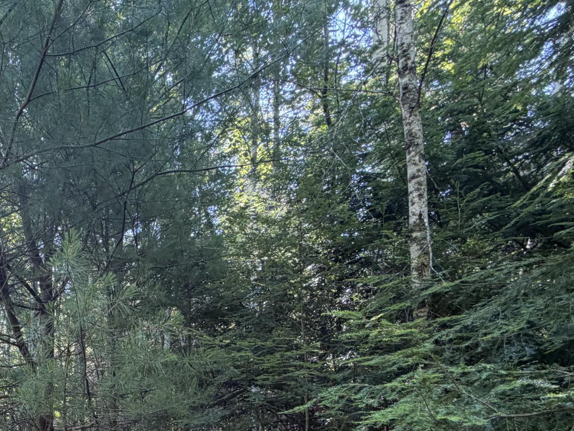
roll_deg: -0.8
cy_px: 438
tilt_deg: +8.2
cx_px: 67
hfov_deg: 49.8
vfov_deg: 37.9
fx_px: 547
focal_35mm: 33
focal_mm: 2.22
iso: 125
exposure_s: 1/121
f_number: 2.2
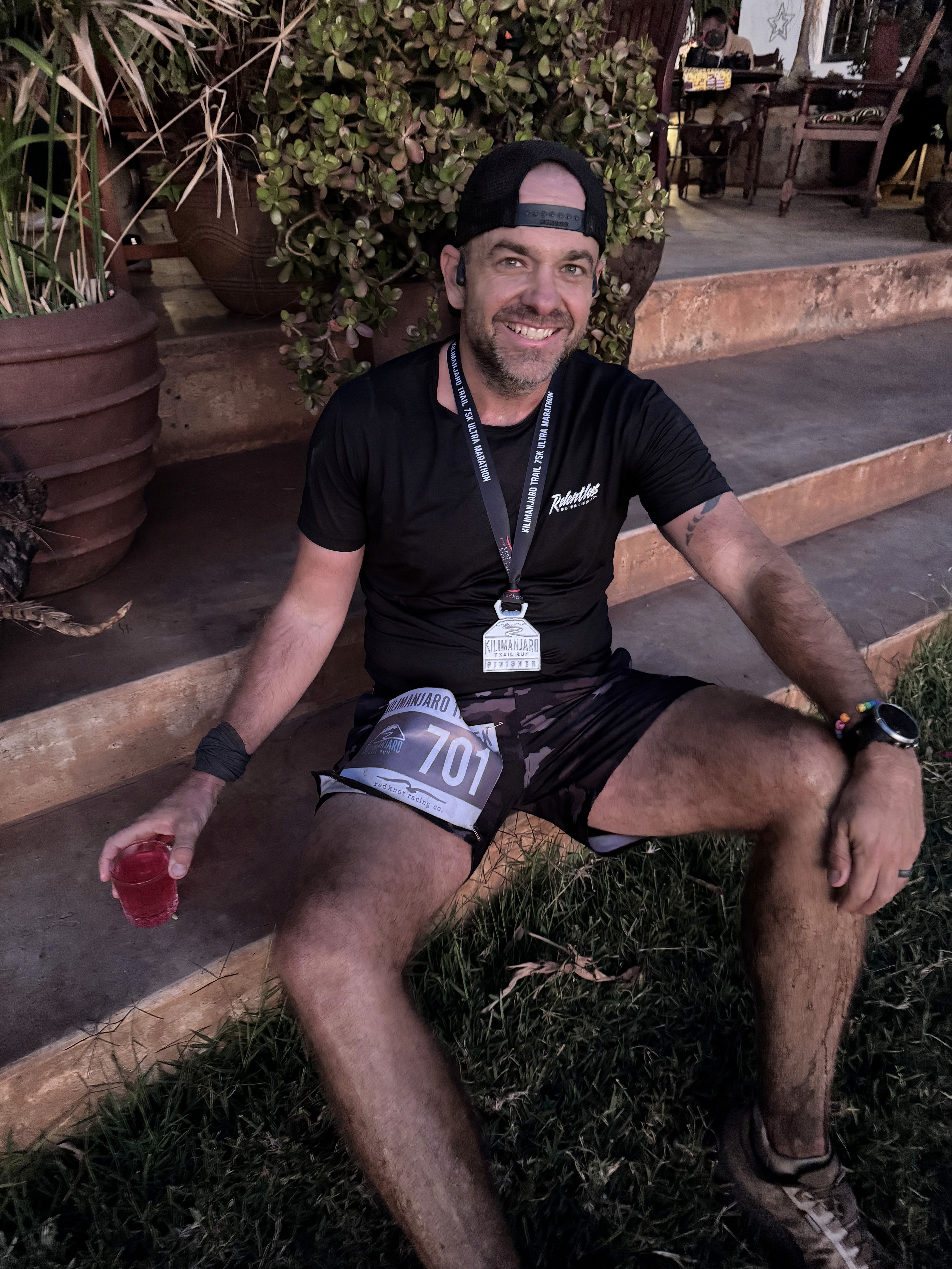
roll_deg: +1.8
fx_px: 880
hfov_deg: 56.8
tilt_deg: -29.6
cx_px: 476
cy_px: 634
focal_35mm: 24
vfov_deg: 71.6
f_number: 1.78
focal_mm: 6.76
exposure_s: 1/25
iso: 1600
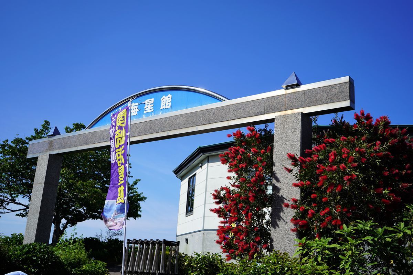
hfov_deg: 50.7
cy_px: 138
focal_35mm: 38
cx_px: 206
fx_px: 436
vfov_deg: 35.1
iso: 100
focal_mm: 38
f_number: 5
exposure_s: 1/320
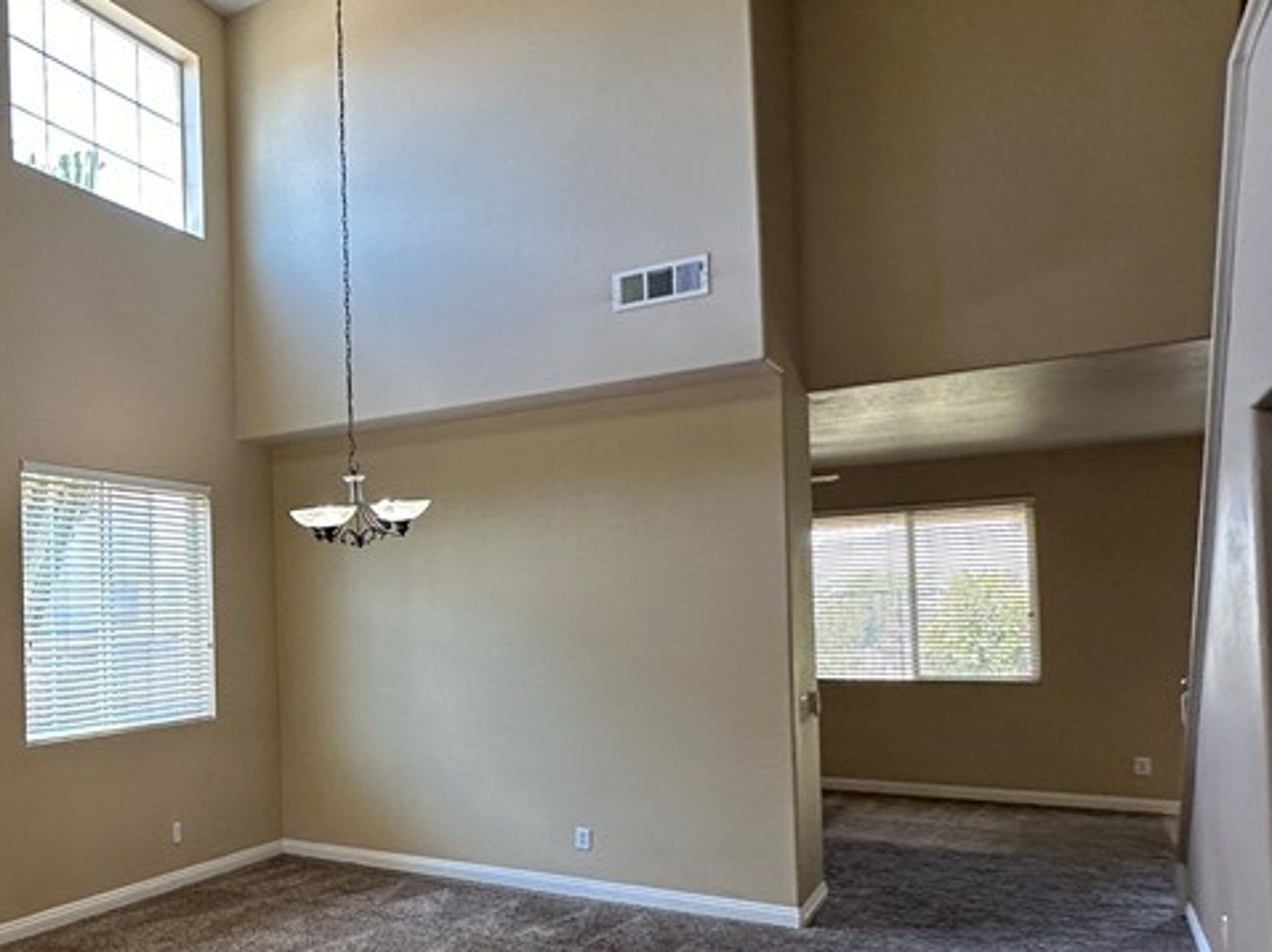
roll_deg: +0.9
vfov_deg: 46.3
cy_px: 606
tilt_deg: +1.7
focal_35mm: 30
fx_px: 1102
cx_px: -51
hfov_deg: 47.6
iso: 160
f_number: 2.2
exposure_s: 1/120
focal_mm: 2.22
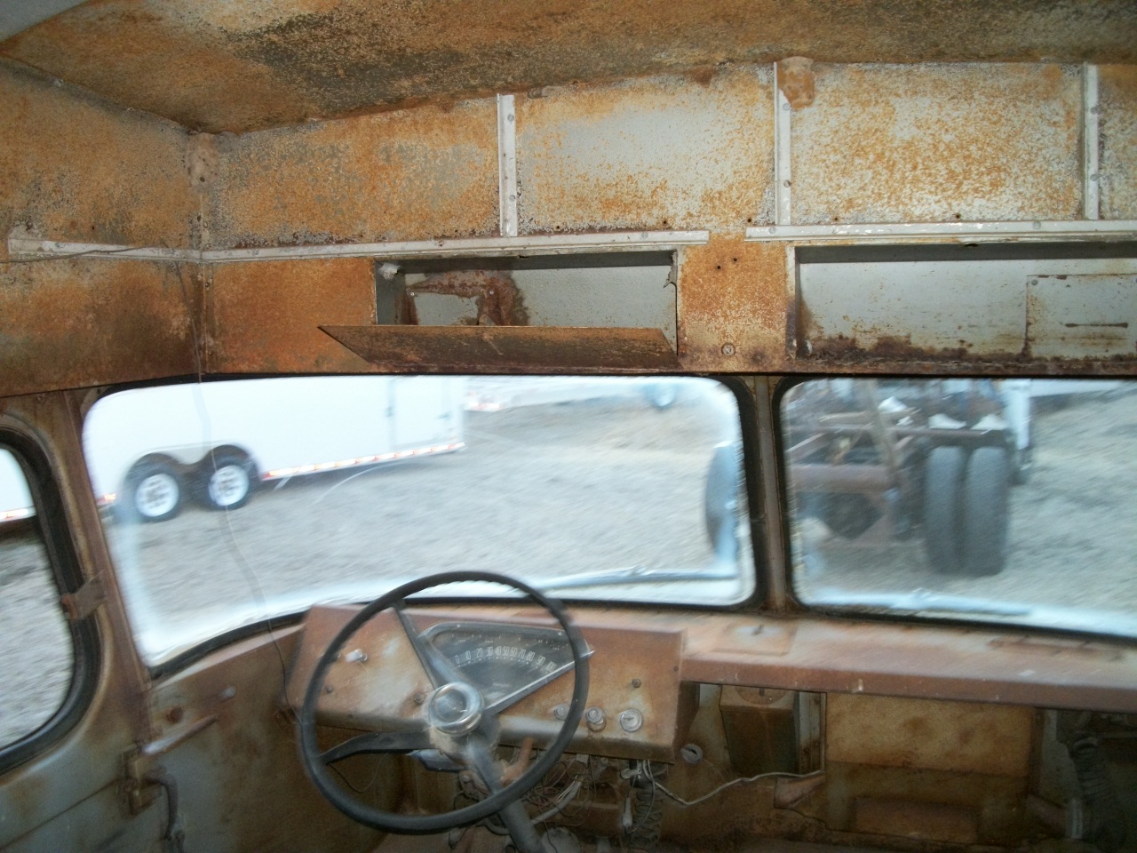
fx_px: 1051
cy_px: 426
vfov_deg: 44.2
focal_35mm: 32
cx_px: 568
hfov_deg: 56.8
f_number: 2.9
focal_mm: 5.7
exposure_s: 1/60
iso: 160
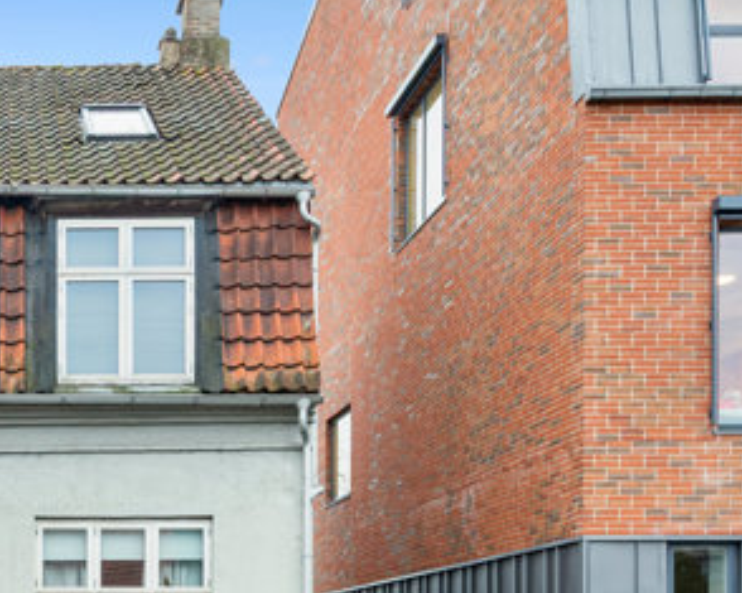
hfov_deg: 32.5
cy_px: 642
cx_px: -63
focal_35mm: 51
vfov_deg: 27.3
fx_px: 1120
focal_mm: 20
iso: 400
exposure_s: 1/15
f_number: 10
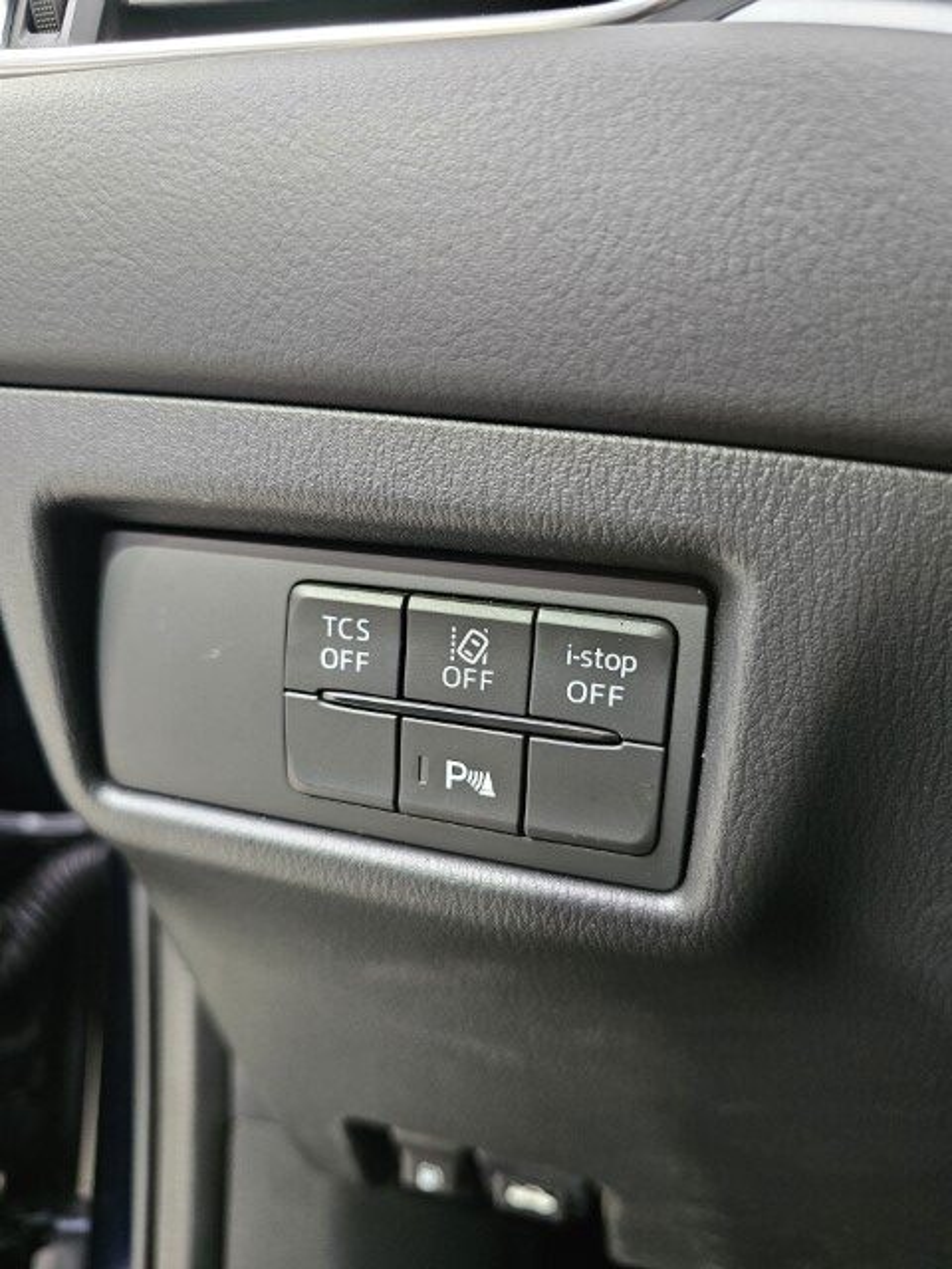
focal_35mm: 23
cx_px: 476
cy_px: 634
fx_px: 843
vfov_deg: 73.9
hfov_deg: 58.9
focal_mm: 6.3
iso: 640
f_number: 1.7
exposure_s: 1/50
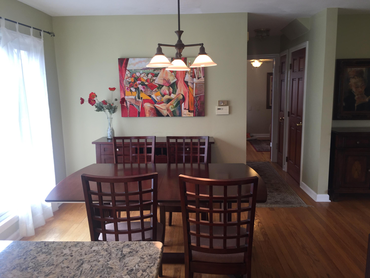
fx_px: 310
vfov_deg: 48.2
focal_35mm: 29
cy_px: 139
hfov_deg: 61.7
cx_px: 185
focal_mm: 4.15
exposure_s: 1/60
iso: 32
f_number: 2.2
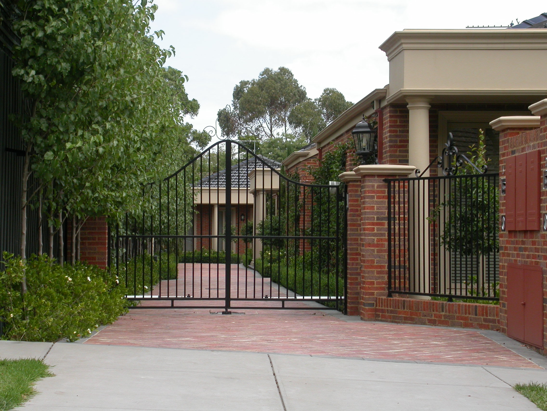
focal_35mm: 105
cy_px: 206
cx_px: 274
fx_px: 1659
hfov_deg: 18.7
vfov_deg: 14.1
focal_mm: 21.7
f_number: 5.8
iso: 100
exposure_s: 1/333
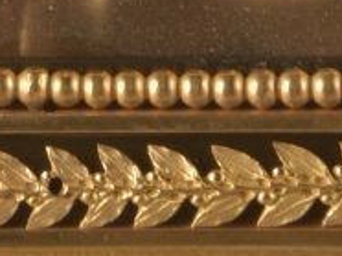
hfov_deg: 2.6
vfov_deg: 1.9
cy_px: -834
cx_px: -133
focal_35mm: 759
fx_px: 7489
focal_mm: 122
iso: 400
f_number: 25
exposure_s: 1/125
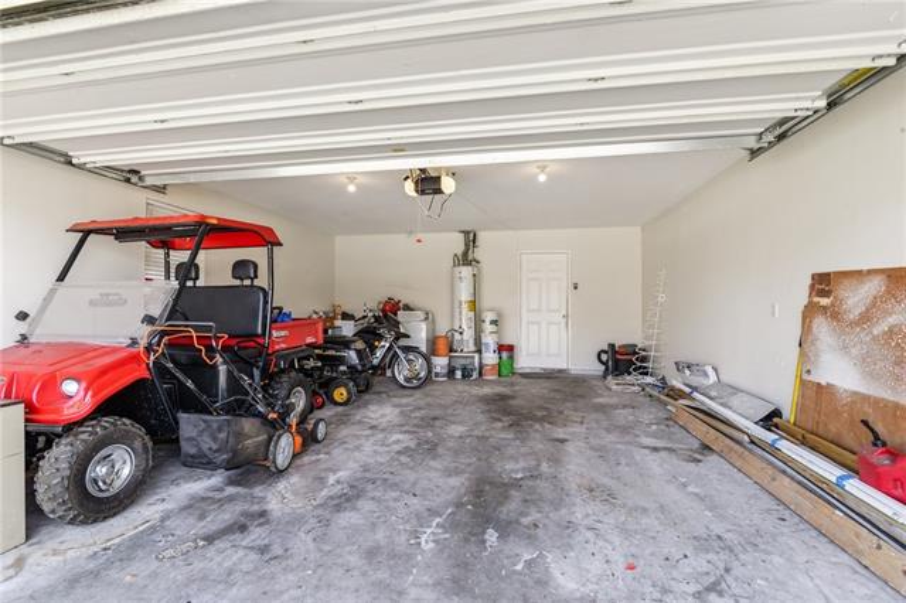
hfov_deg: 96.8
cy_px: 302
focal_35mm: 16
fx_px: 402
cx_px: 453
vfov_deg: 73.7
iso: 400
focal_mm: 16
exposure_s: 1/40
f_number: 13
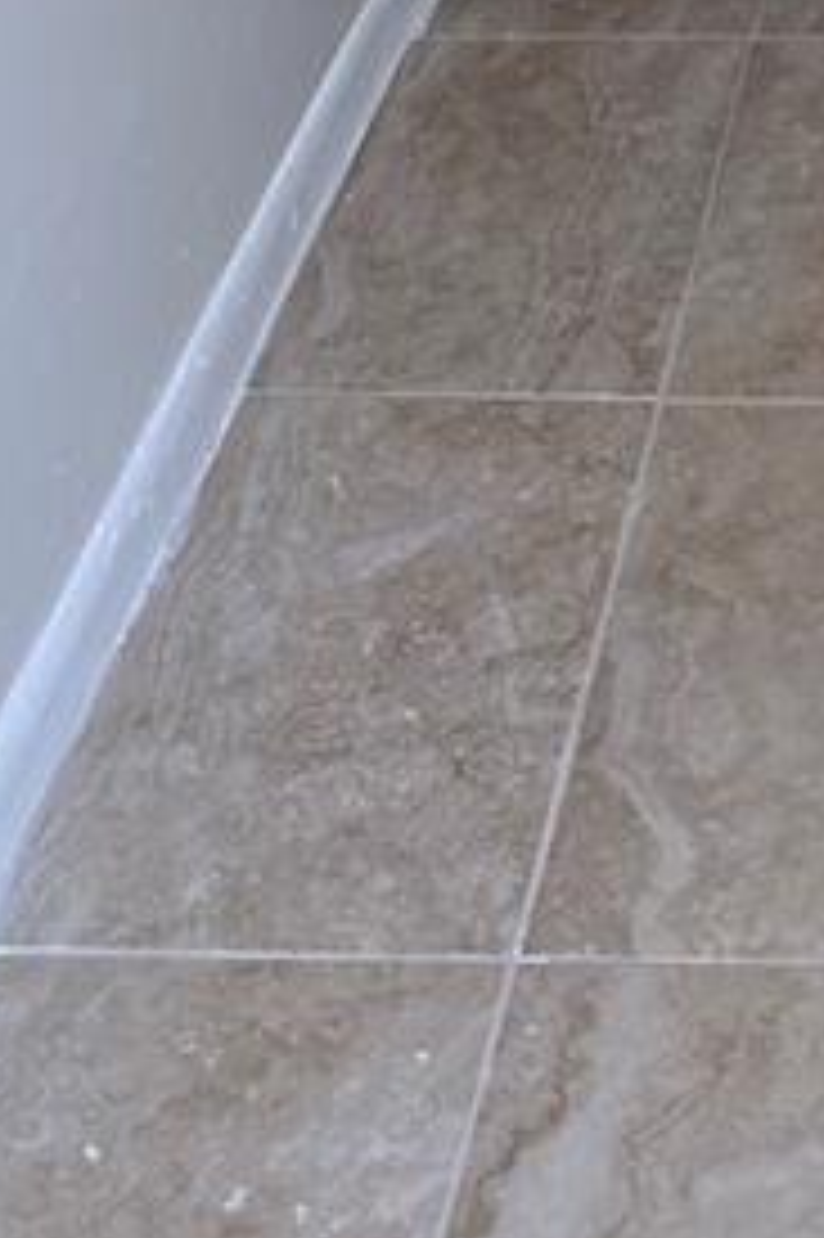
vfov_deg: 15.6
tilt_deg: -8.2
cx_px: 1063
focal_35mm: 109
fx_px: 3747
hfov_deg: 12.2
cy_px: -1103
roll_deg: +1.0
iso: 100
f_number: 1.78
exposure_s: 1/125
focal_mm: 6.86
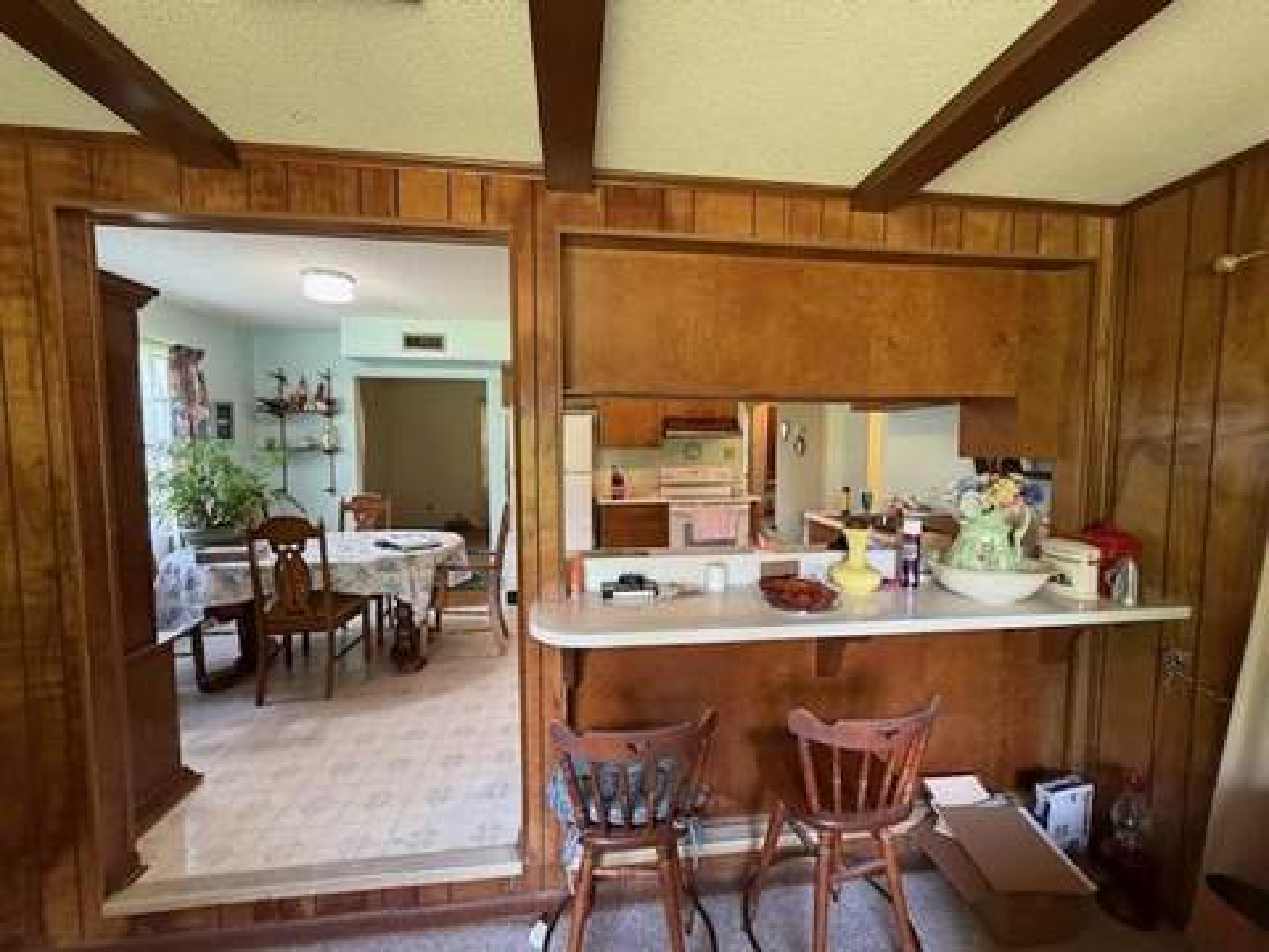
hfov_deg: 102.1
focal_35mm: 14
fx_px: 513
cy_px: 476
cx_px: 634
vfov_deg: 85.7
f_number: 2.2
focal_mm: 2.22
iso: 320
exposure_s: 1/60
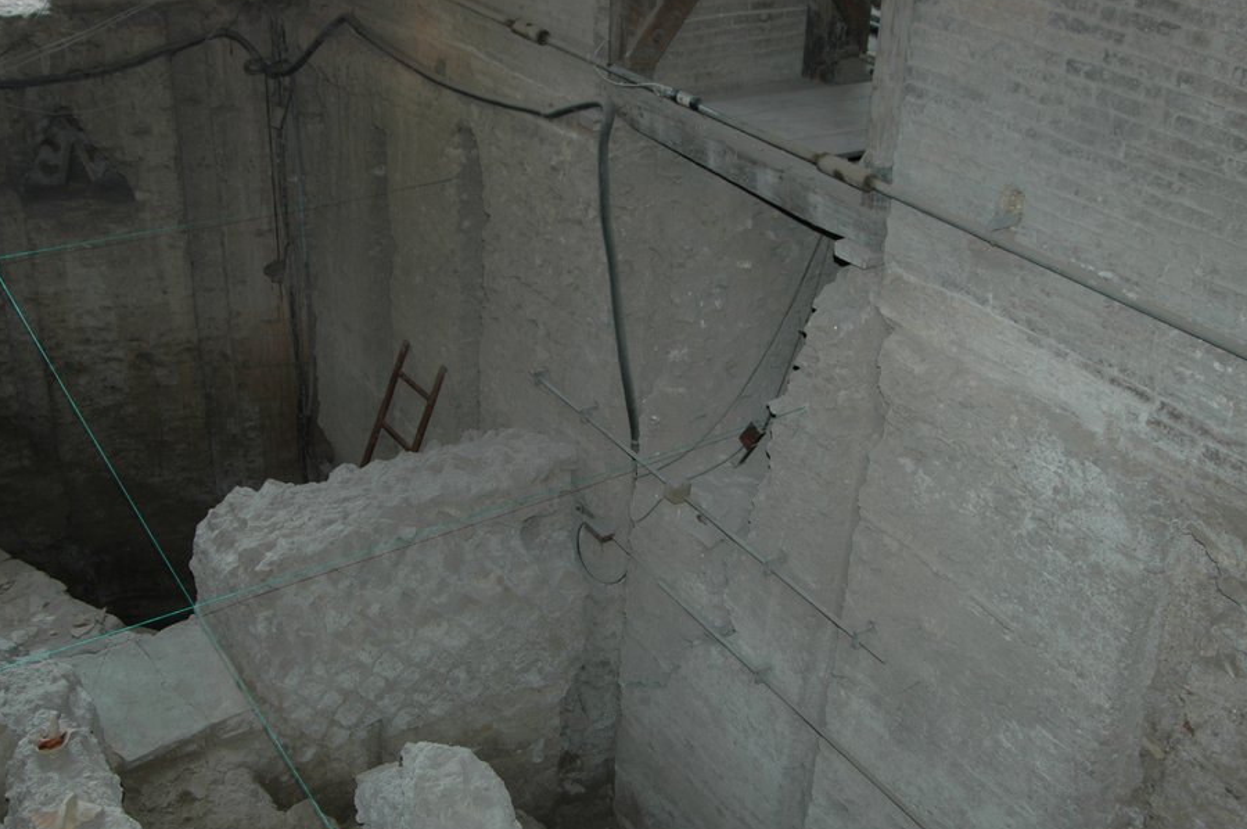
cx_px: 576
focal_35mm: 40
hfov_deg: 48.5
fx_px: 1384
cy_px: 445
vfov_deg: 33.3
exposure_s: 1/60
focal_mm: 24
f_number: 3.5
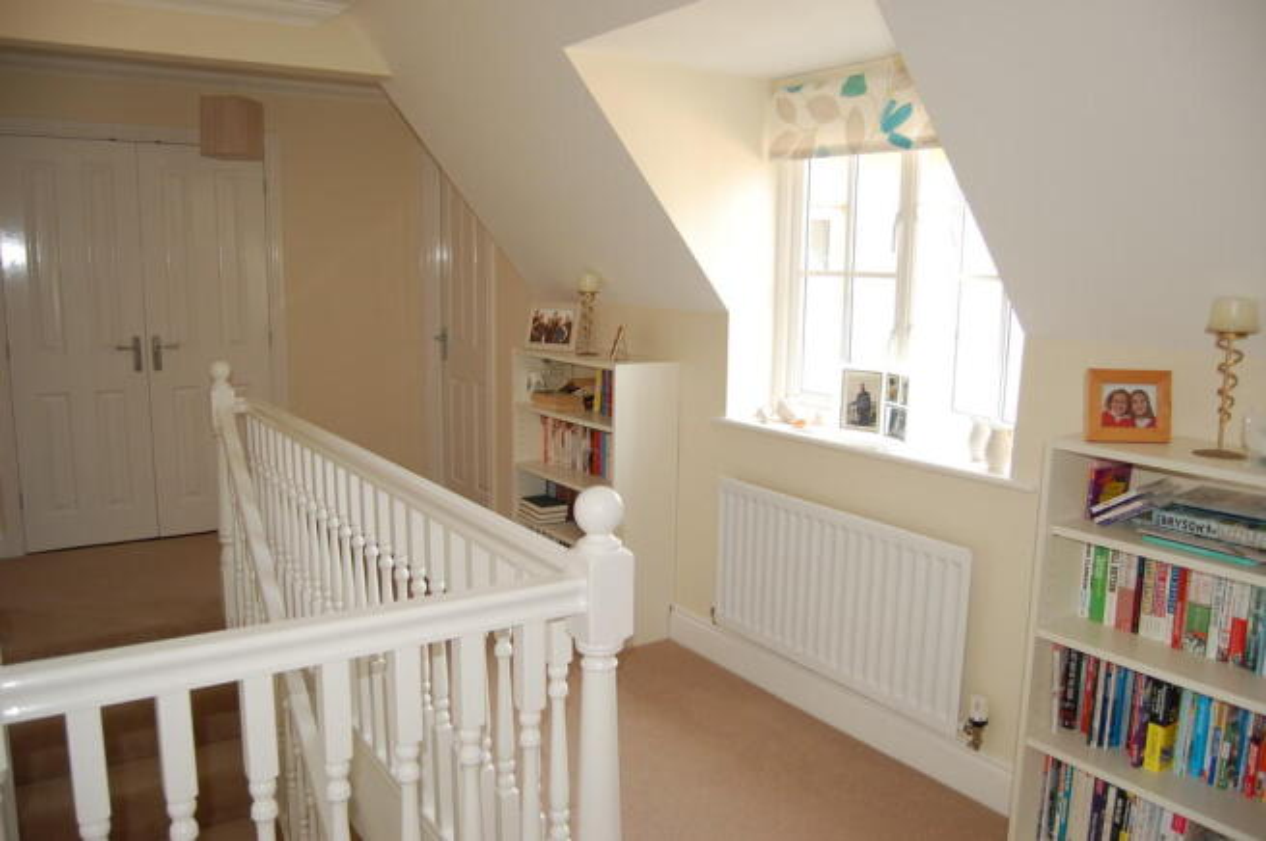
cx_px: 633
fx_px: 949
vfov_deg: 47.8
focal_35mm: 27
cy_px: 420
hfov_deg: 67.4
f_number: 3.5
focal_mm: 18
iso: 200
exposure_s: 1/60
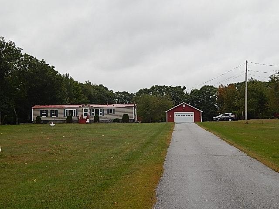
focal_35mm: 49
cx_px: 140
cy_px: 104
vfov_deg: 29.7
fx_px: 395
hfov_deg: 38.9
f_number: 3.7
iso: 125
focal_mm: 8.6
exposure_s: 1/400
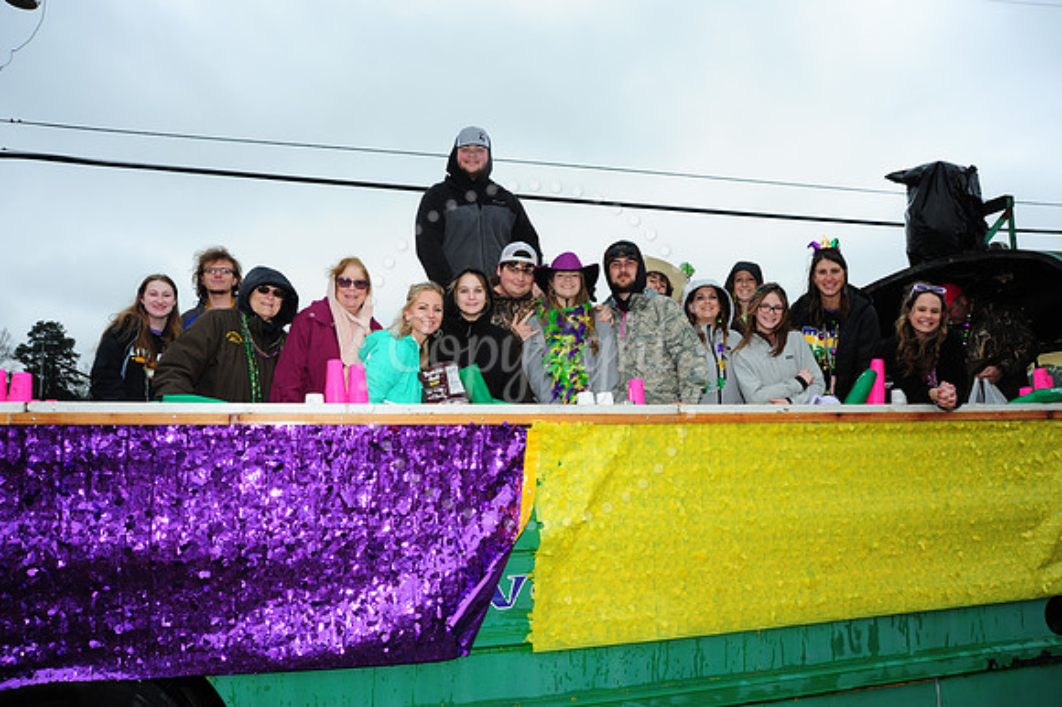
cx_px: 531
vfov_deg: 42.3
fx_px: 914
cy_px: 354
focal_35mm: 31
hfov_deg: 60.3
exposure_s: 1/80
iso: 250
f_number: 8
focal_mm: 31
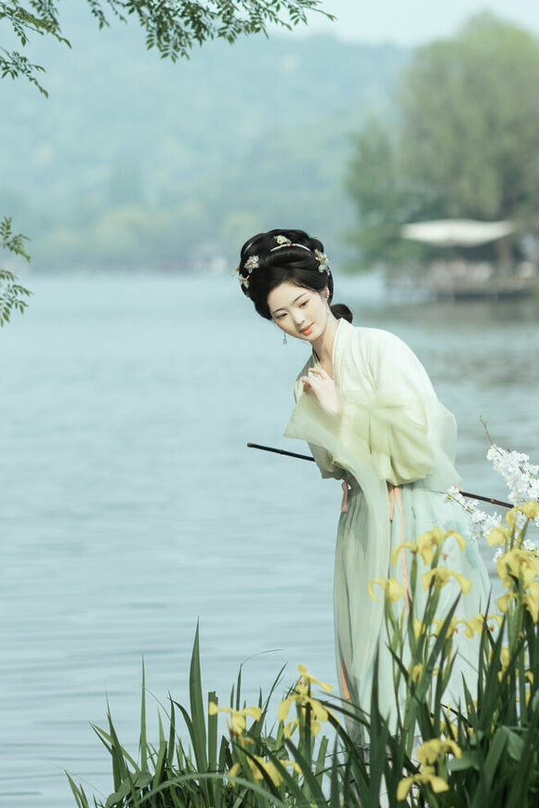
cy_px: 275
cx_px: 301
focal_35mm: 152
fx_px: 3413
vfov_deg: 13.5
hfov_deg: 9.0
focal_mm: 85
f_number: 2
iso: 100
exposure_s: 1/2500
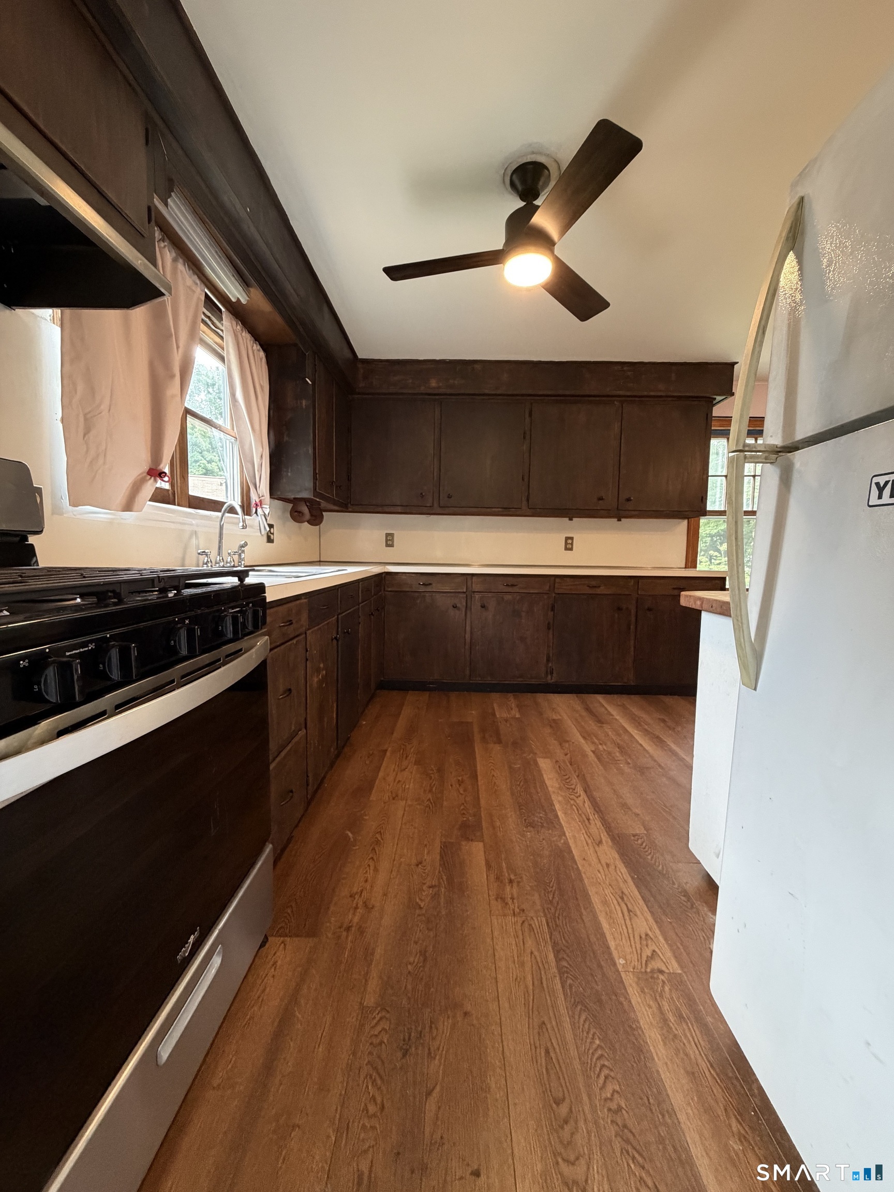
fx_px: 482
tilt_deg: -5.3
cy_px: 596
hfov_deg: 85.7
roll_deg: -0.2
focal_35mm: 14
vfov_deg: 102.1
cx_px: 447
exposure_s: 1/60
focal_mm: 2.22
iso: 400
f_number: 2.2
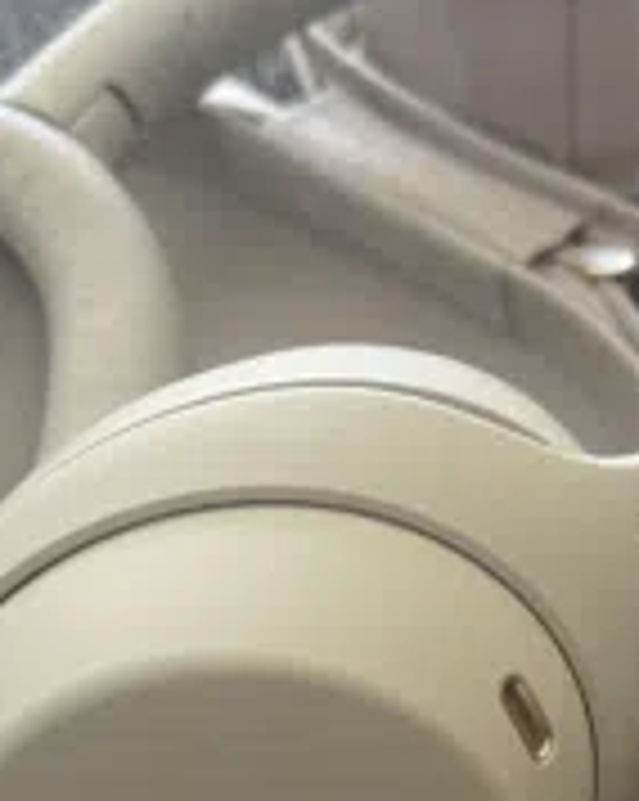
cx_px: 428
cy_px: 608
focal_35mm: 57
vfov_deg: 32.4
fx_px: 1350
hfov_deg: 26.5
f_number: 1.6
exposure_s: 1/60
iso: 400
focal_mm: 5.1
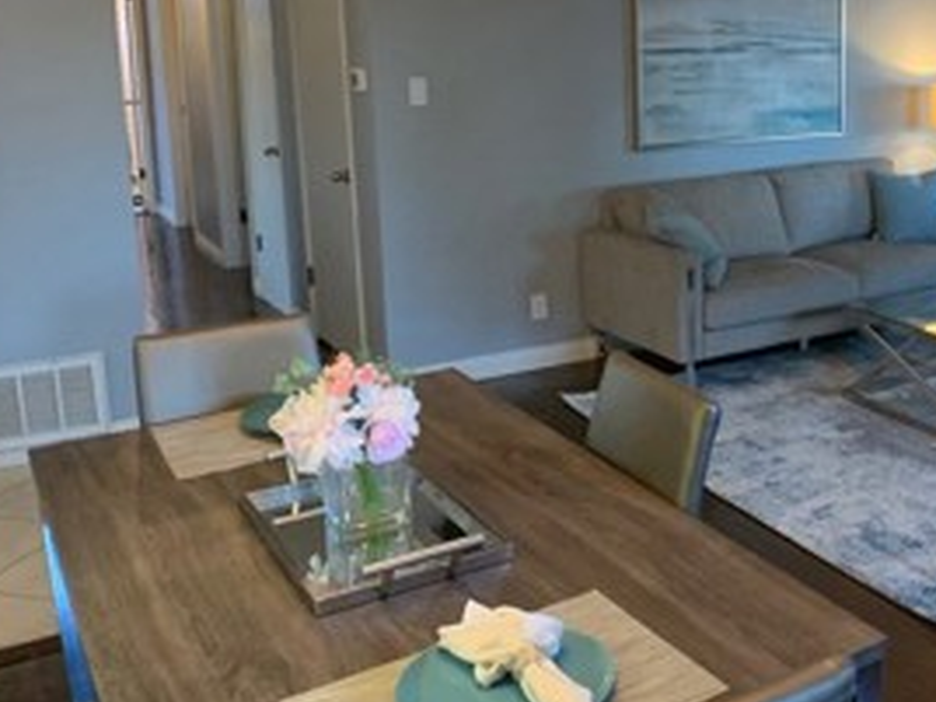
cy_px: 217
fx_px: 1676
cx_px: 786
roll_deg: -0.2
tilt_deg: -11.0
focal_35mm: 62
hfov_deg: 30.2
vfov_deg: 23.5
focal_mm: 4.25
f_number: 1.8
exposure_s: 1/60
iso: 320
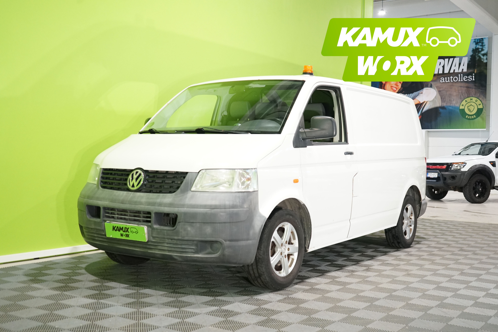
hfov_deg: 48.5
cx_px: 249
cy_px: 166
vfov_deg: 33.4
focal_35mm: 40
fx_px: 553
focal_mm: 40
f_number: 4
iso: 2500
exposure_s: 1/125
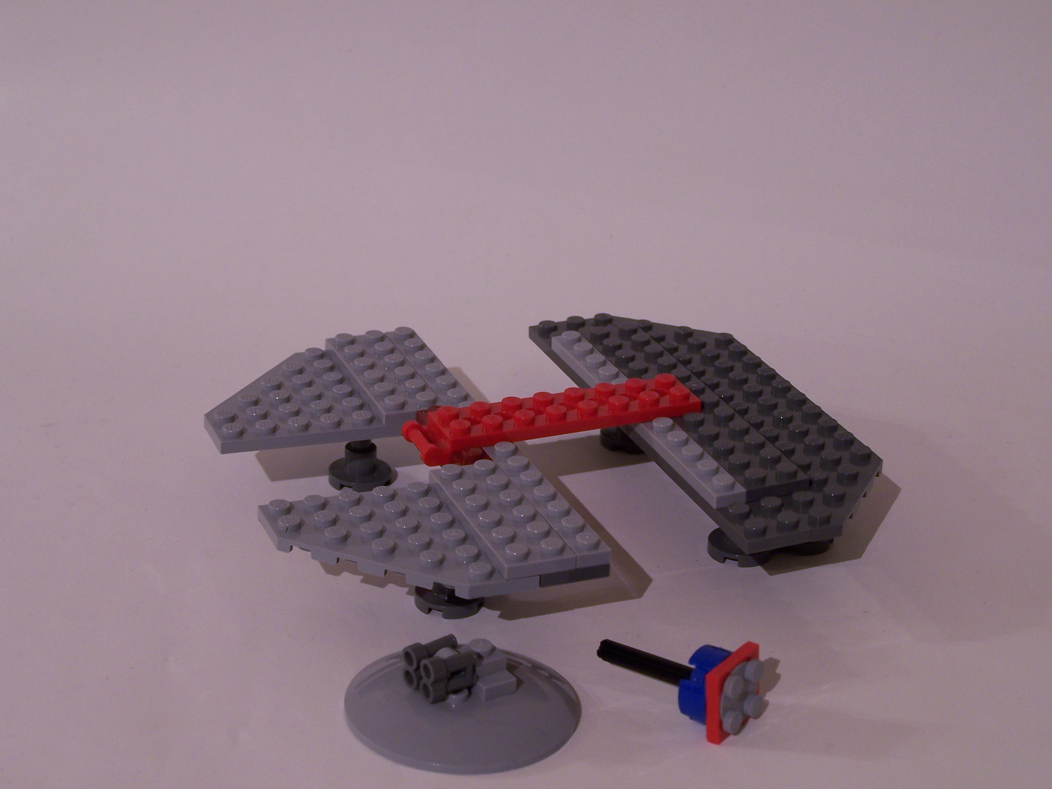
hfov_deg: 28.2
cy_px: 394
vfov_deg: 21.3
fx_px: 2097
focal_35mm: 69
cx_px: 526
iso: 80
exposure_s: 1/4
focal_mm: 11.5
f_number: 3.2
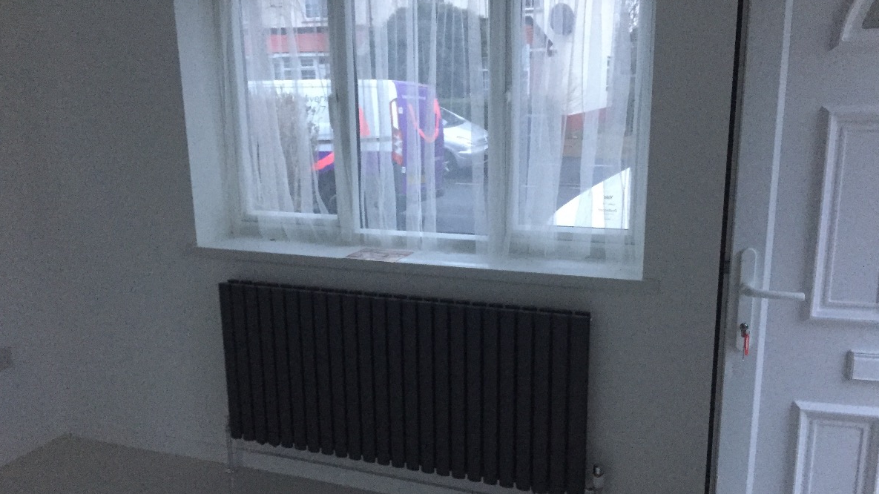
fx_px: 746
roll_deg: +1.8
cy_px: 267
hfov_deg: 61.0
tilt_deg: -13.4
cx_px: 442
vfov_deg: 36.6
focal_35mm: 32
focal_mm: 4.15
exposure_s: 1/17
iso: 320
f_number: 2.2
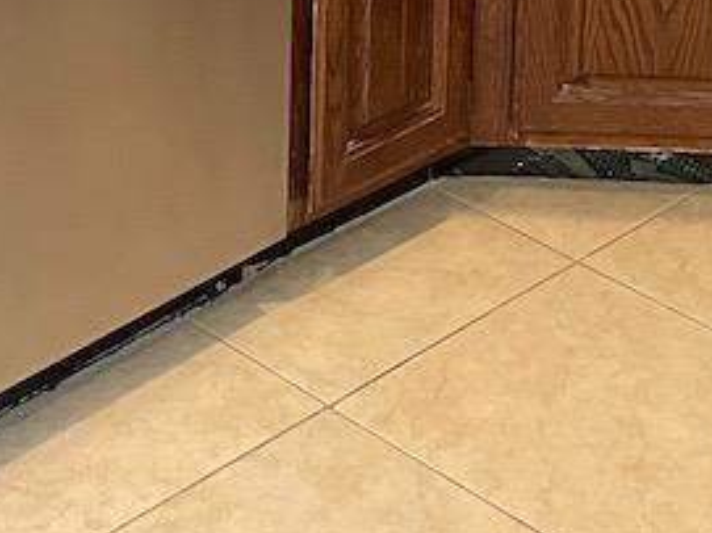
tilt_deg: -8.1
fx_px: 2529
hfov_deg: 16.0
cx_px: 321
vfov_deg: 10.5
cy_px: -714
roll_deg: -0.9
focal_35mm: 123
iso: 160
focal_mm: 4.2
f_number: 1.6
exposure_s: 1/60
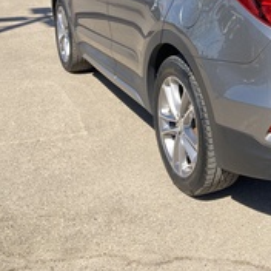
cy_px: 35
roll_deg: -2.5
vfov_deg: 28.1
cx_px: 283
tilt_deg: -13.1
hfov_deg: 27.1
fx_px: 523
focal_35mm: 59
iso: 20
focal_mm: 3.99
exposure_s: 1/979
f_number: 1.8
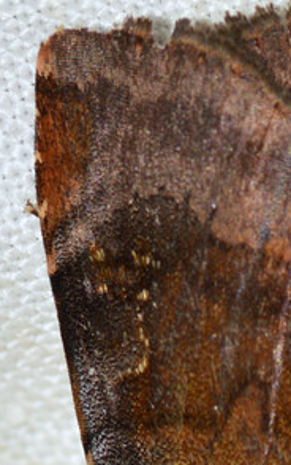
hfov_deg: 3.9
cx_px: 239
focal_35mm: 333
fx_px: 4221
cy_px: 389
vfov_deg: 6.3
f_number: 13
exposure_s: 1/200
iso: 100
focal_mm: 100
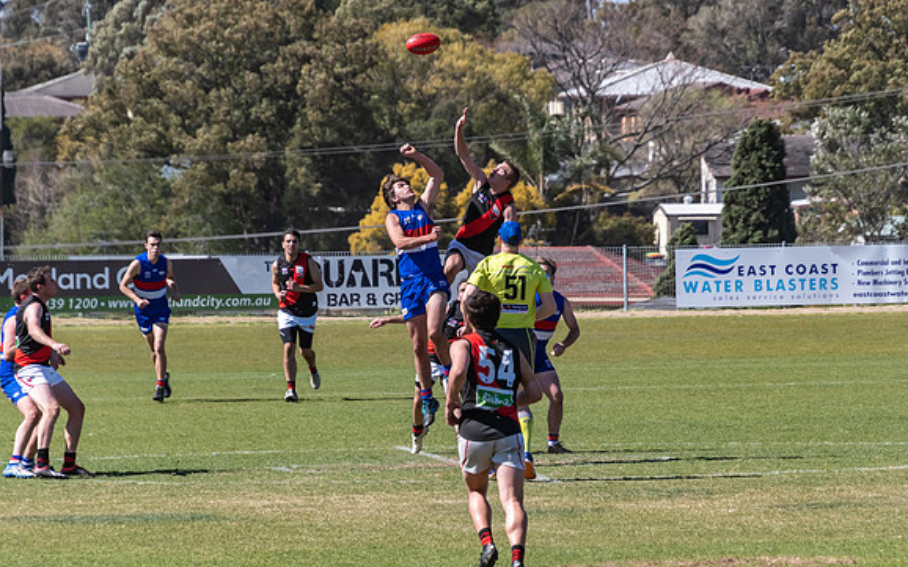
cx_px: 499
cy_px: 268
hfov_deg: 5.2
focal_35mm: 407
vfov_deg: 3.2
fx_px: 10070
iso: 800
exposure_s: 1/2000
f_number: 8
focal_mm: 240
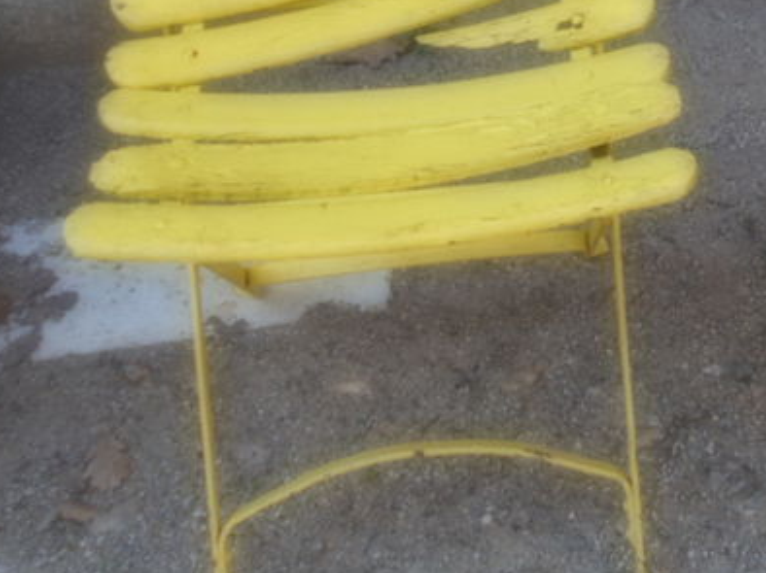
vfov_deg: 21.4
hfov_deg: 28.6
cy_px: -10
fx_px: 1460
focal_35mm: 66
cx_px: 634
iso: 80
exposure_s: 1/125
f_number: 3.2
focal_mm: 4.6
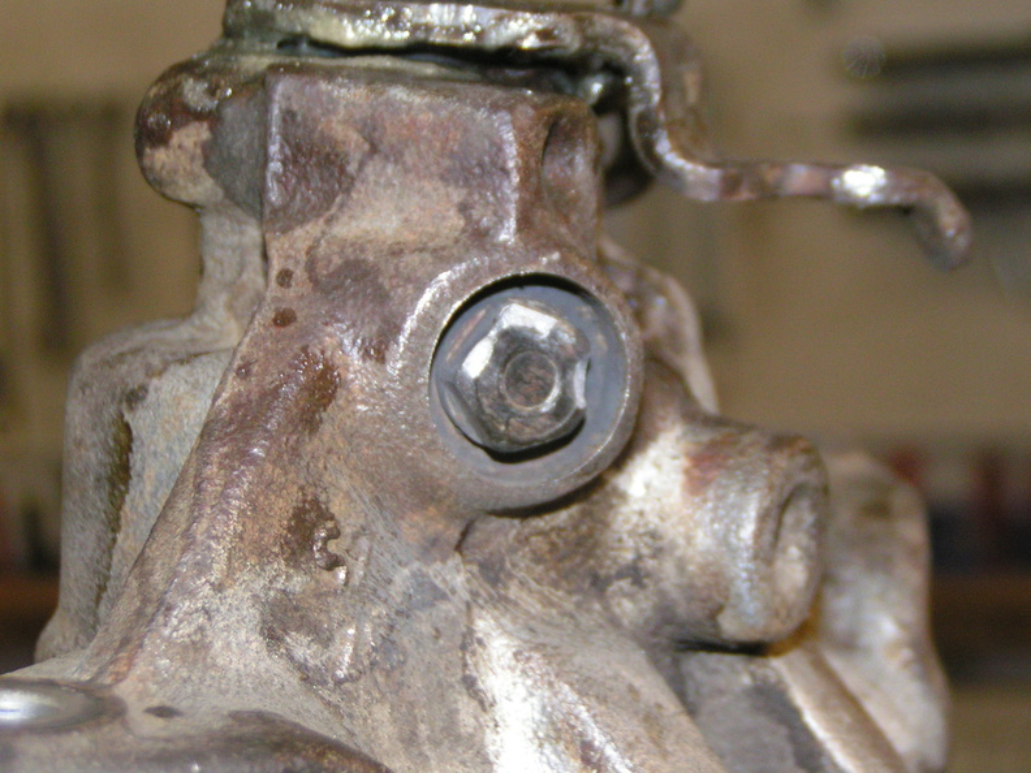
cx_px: 516
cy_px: 386
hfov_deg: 19.8
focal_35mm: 99
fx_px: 2949
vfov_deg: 14.9
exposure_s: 1/100
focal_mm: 15.2
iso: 200
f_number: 3.5
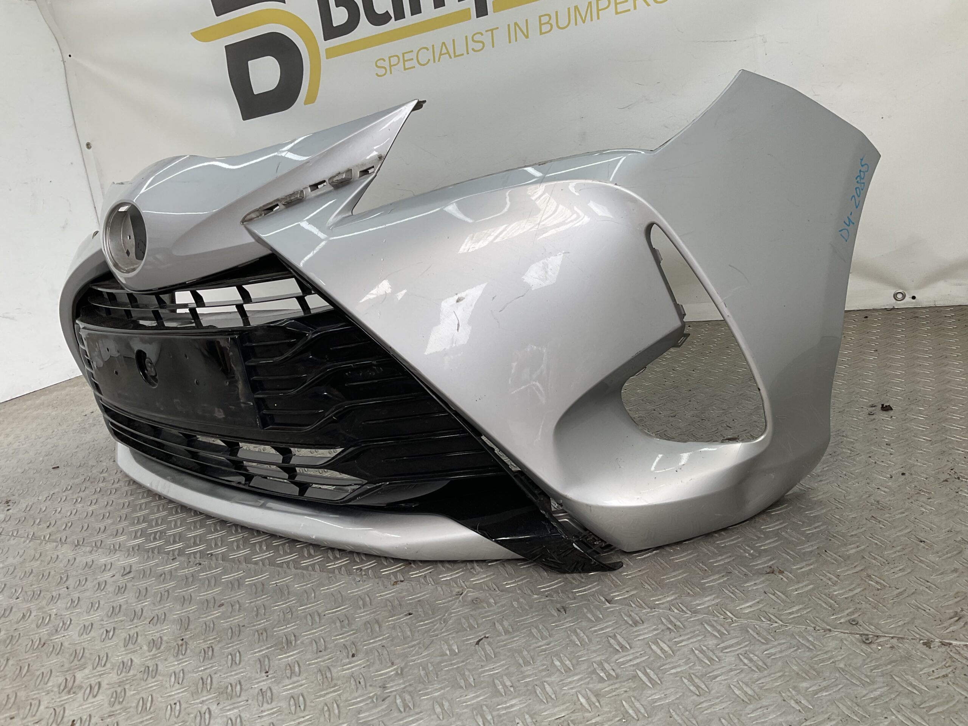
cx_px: 484
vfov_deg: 48.2
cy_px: 363
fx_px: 811
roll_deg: +10.5
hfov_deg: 61.7
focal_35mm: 29
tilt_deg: -14.1
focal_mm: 3
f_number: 1.8
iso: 16
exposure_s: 1/161
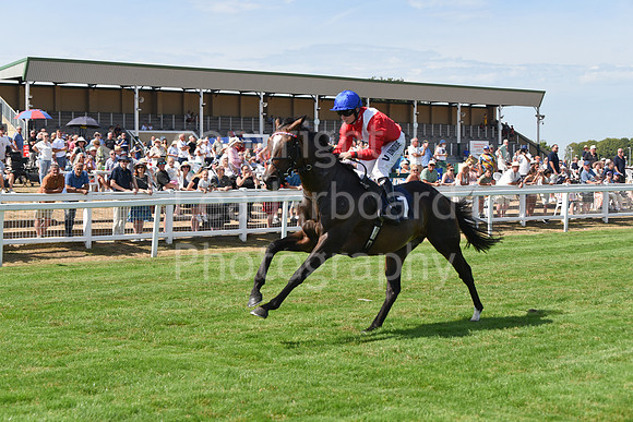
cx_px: 316
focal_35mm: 75
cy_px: 211
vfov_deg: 18.2
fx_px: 1319
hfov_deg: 27.0
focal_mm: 75
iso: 400
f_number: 5.6
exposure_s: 1/2000
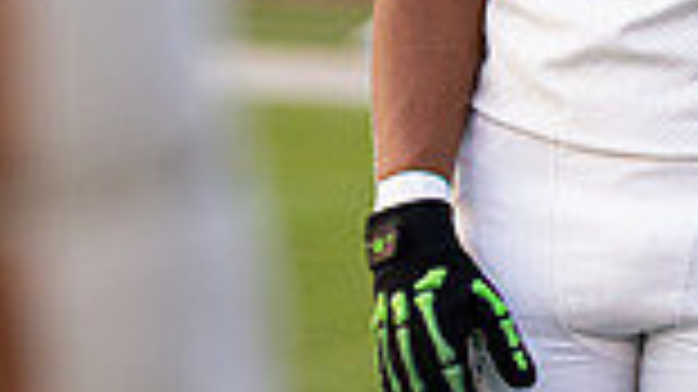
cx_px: 719
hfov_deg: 3.3
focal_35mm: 659
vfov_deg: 1.8
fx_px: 12191
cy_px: -517
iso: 500
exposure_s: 1/1600
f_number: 2.8
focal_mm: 134
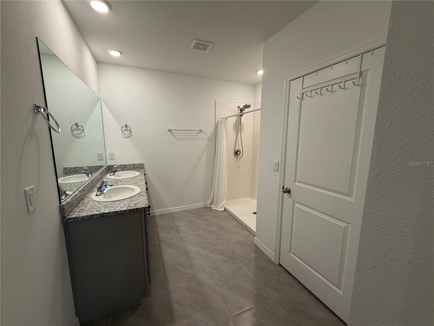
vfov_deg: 85.7
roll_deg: +0.3
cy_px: 163
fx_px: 176
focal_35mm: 14
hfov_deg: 102.1
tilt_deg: -9.0
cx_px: 217
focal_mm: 2.22
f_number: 2.2
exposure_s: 1/120
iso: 200
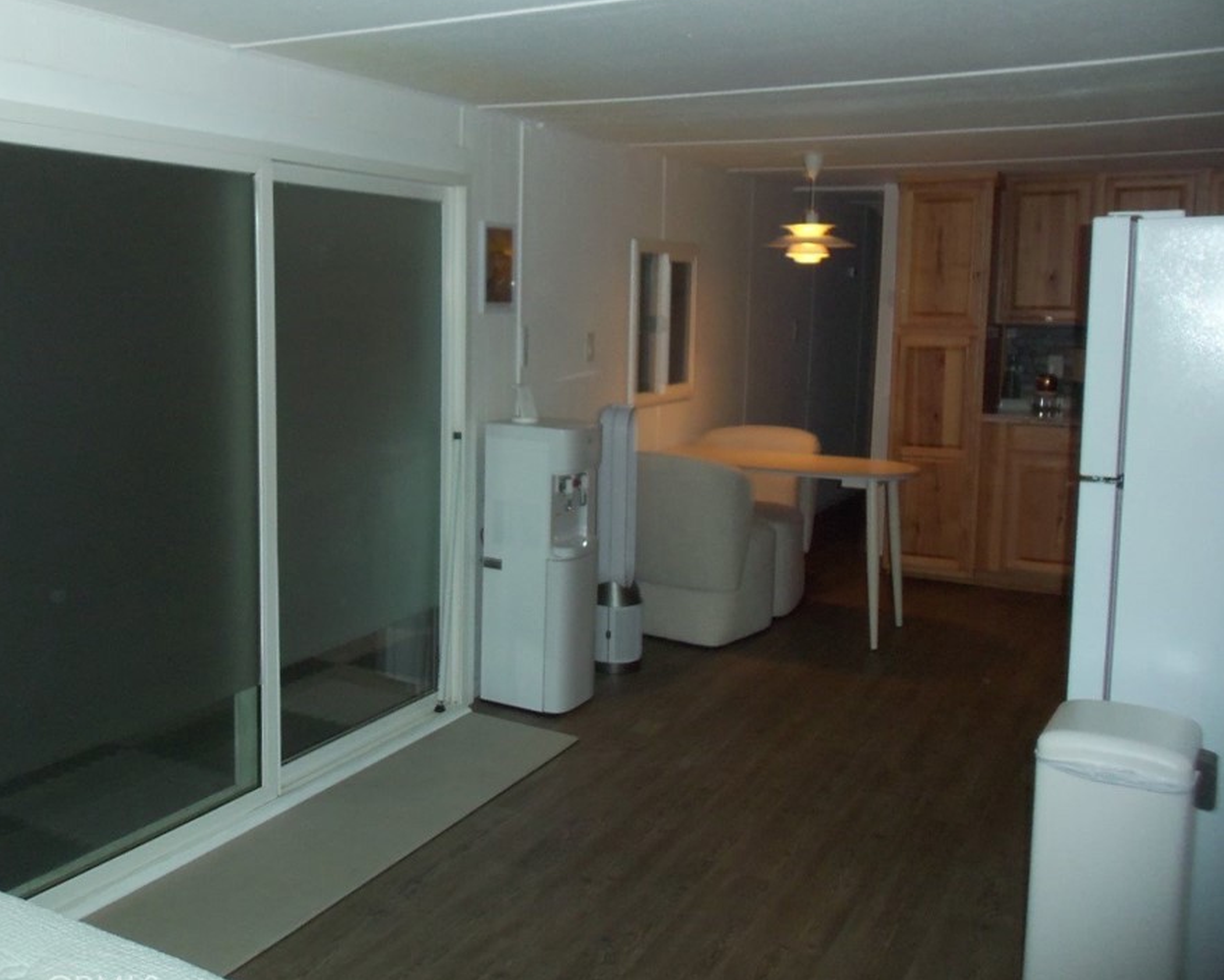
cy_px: 473
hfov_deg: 54.0
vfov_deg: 44.6
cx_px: 523
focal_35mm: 33
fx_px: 1196
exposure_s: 1/30
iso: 160
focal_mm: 5.2
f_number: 3.4
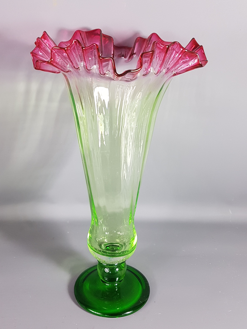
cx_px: 124
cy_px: 164
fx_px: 247
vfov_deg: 67.3
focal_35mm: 26
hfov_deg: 53.1
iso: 100
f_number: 1.7
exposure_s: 1/50
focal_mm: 4.2
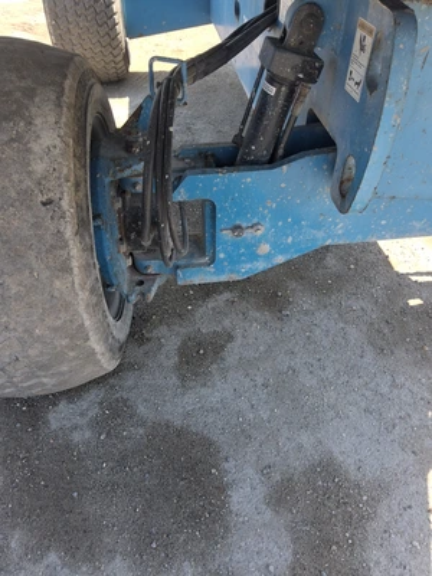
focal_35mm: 25
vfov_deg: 69.4
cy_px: 288
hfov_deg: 54.9
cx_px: 216
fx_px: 416
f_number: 2
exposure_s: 1/383
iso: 50
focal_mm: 3.08
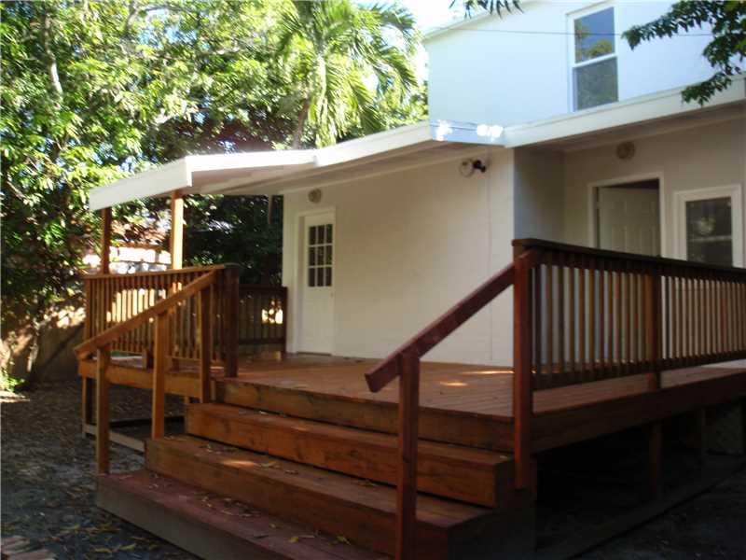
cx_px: 373
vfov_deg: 41.8
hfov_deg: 54.0
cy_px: 280
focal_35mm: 34
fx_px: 733
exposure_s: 1/60
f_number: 3.5
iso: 64
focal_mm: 6.07
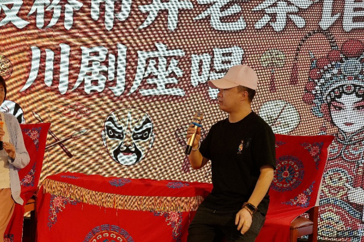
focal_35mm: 78
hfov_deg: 25.9
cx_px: 137
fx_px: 788
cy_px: 168
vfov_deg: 17.4
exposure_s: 1/160
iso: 500
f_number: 4
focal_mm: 47
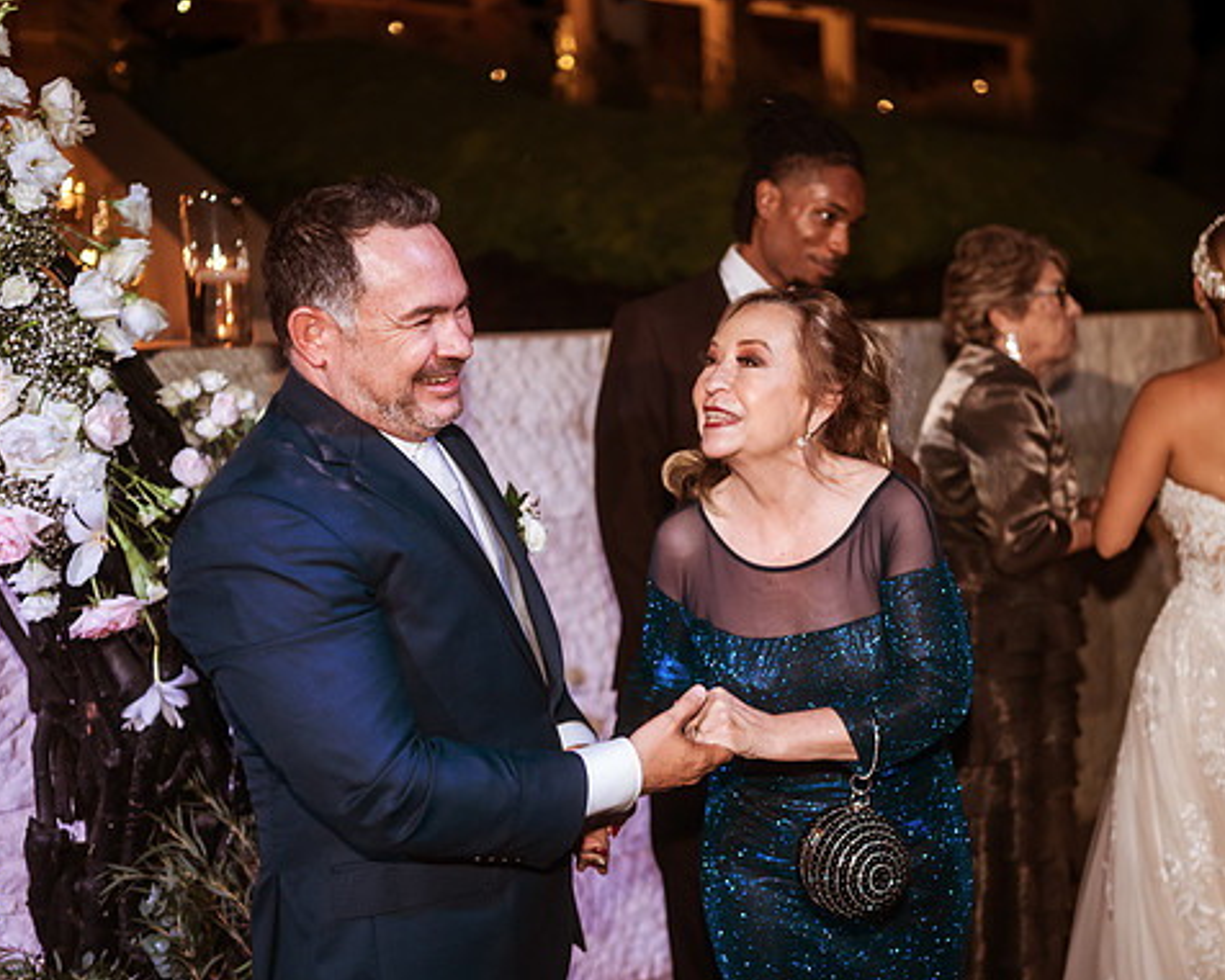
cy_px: 494
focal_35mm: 40
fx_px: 1451
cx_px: 710
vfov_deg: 37.3
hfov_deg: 45.6
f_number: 1.8
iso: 1250
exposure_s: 1/160
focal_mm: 35
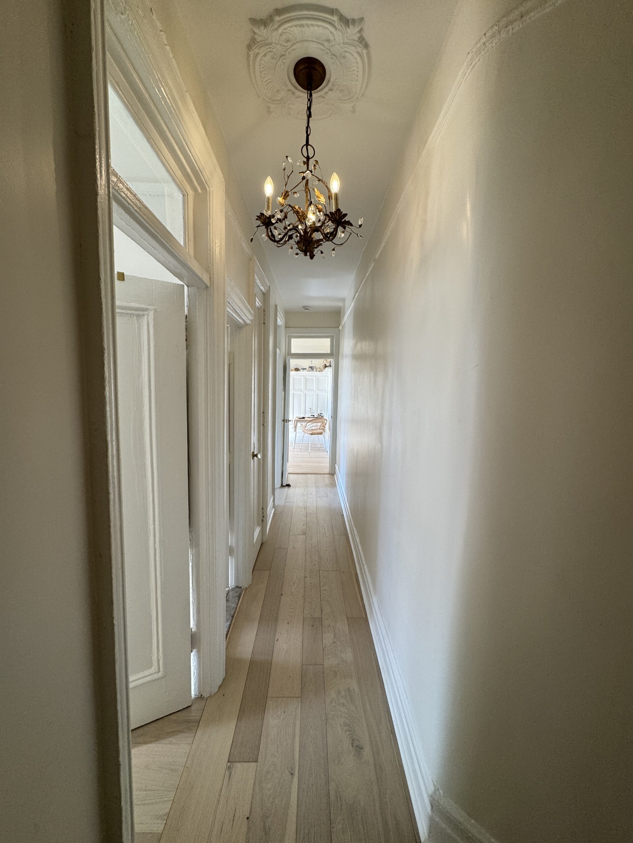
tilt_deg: -5.8
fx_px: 341
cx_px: 316
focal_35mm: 14
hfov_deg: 85.7
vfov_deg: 102.1
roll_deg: -1.3
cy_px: 422
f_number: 2.2
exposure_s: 1/120
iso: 125
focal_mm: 2.22
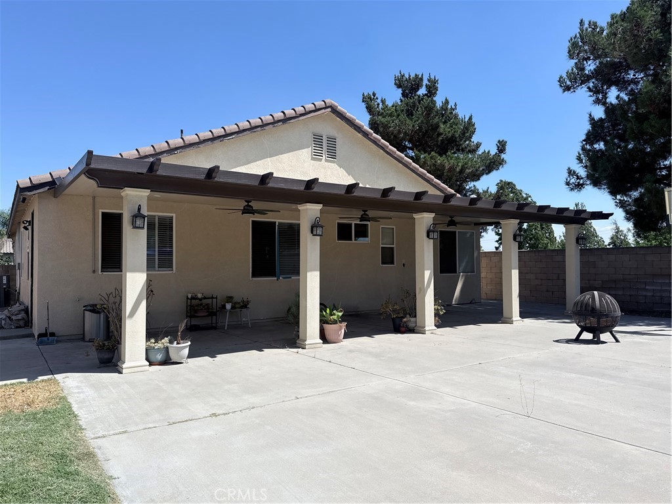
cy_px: 252
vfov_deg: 56.8
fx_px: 466
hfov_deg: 71.6
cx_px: 336
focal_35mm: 24
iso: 80
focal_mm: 6.76
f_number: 1.78
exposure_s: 1/5714
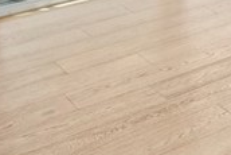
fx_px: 610
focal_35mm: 95
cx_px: 458
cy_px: -215
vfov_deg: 11.8
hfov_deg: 16.5
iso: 125
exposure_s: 1/40
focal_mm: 16
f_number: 9
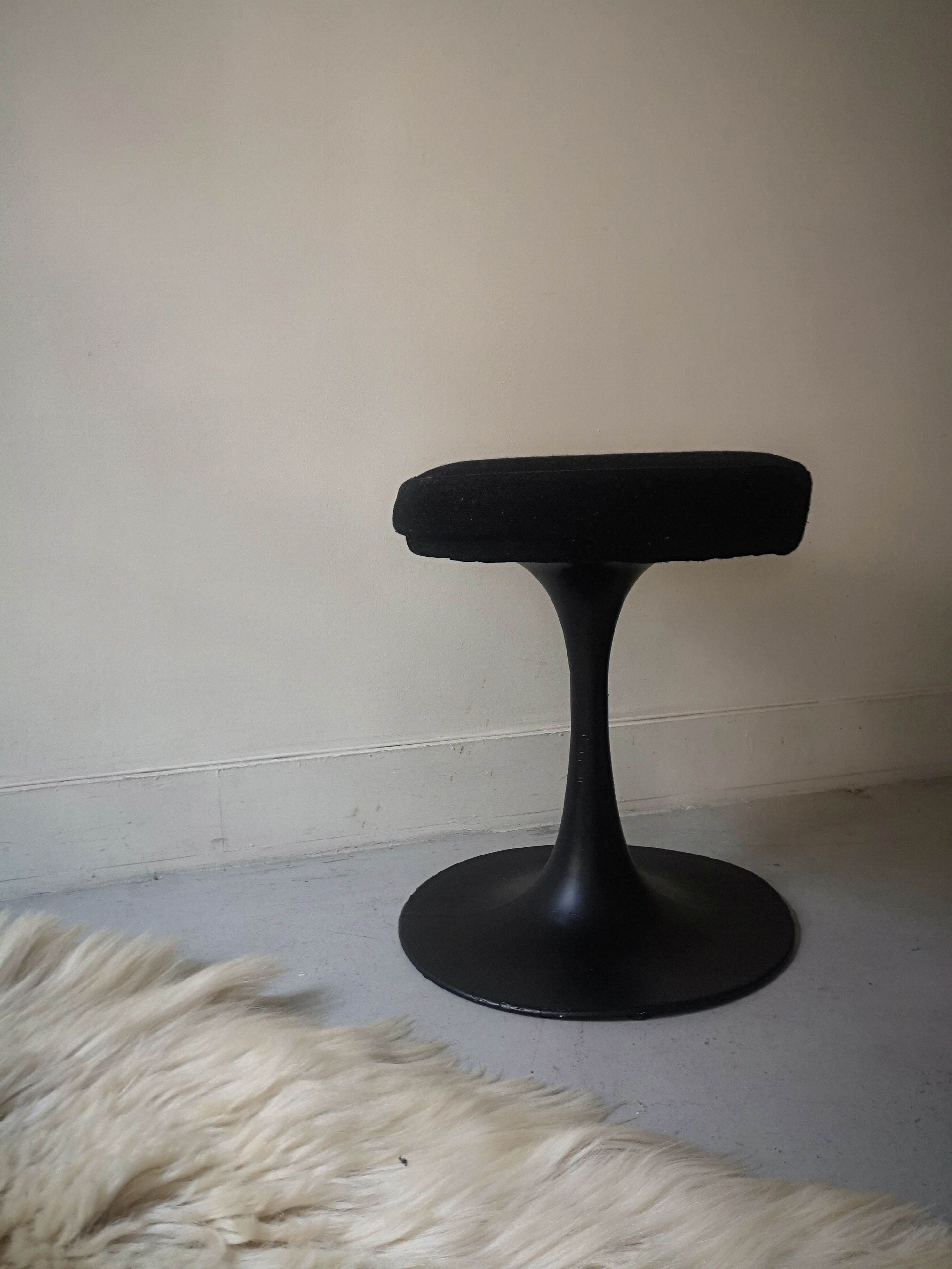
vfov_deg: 65.3
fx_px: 990
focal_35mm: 27
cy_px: 634
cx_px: 476
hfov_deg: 51.4
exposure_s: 1/33.3
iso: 160
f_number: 1.8
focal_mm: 3.95
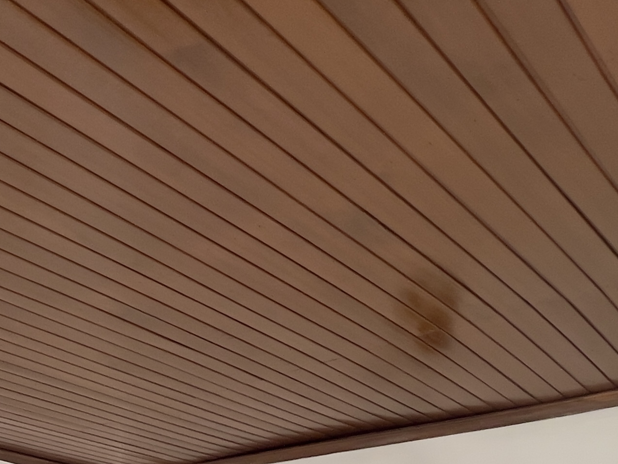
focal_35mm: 41
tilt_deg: -5.8
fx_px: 732
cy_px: 719
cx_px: 187
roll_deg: -2.6
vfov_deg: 25.3
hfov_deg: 44.8
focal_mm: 1.57
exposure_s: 1/99
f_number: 1.8
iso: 32
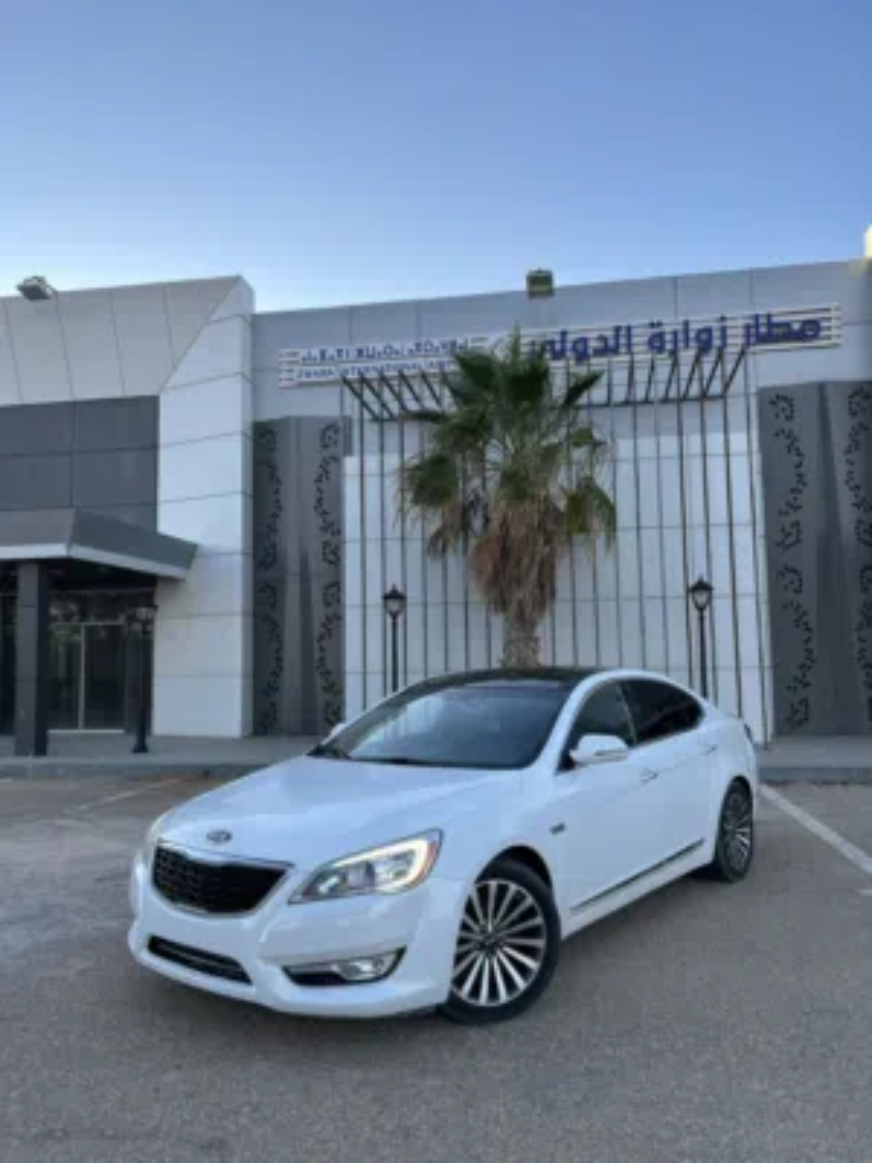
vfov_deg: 67.3
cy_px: 582
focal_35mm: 26
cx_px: 436
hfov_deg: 53.1
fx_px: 873
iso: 50
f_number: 1.5
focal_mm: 5.7
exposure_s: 1/859
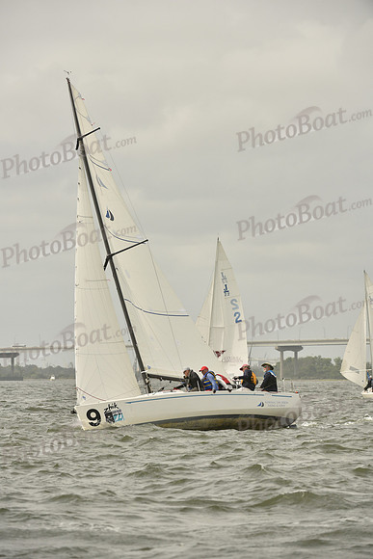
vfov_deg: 9.4
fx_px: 3417
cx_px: 186
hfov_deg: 6.2
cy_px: 280
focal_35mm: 220
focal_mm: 220
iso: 320
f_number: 6.3
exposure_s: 1/1250
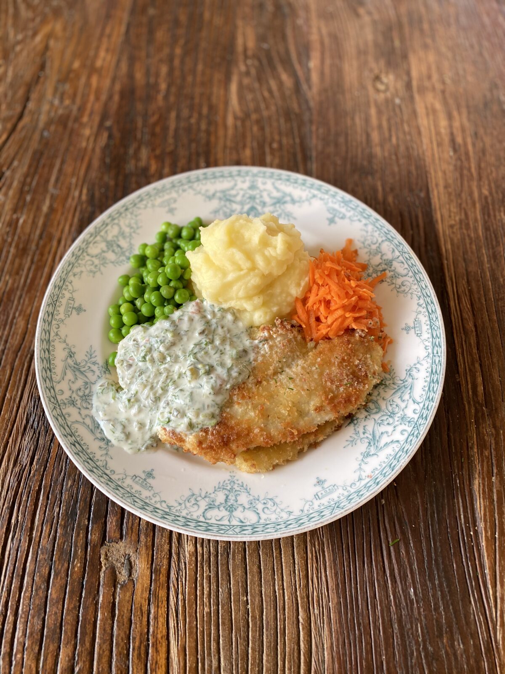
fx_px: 506
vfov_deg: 67.3
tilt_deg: -65.9
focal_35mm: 26
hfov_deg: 53.1
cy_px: 337
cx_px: 252
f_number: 1.8
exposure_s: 1/121
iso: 64
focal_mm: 4.25
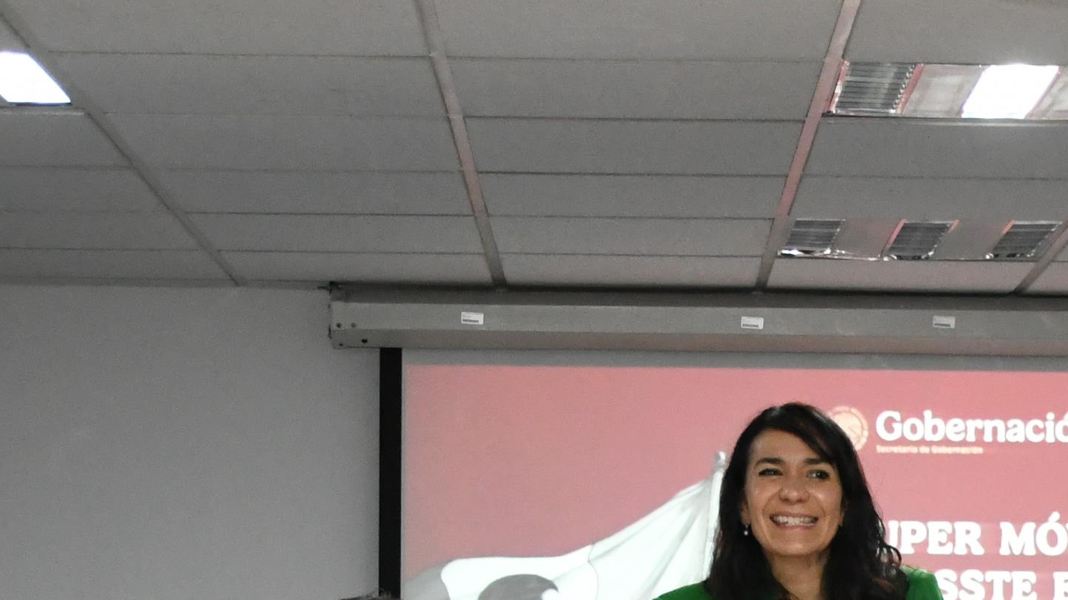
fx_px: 3426
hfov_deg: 17.6
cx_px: 846
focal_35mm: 121
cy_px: 708
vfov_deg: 9.9
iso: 3200
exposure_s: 1/100
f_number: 4
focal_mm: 27
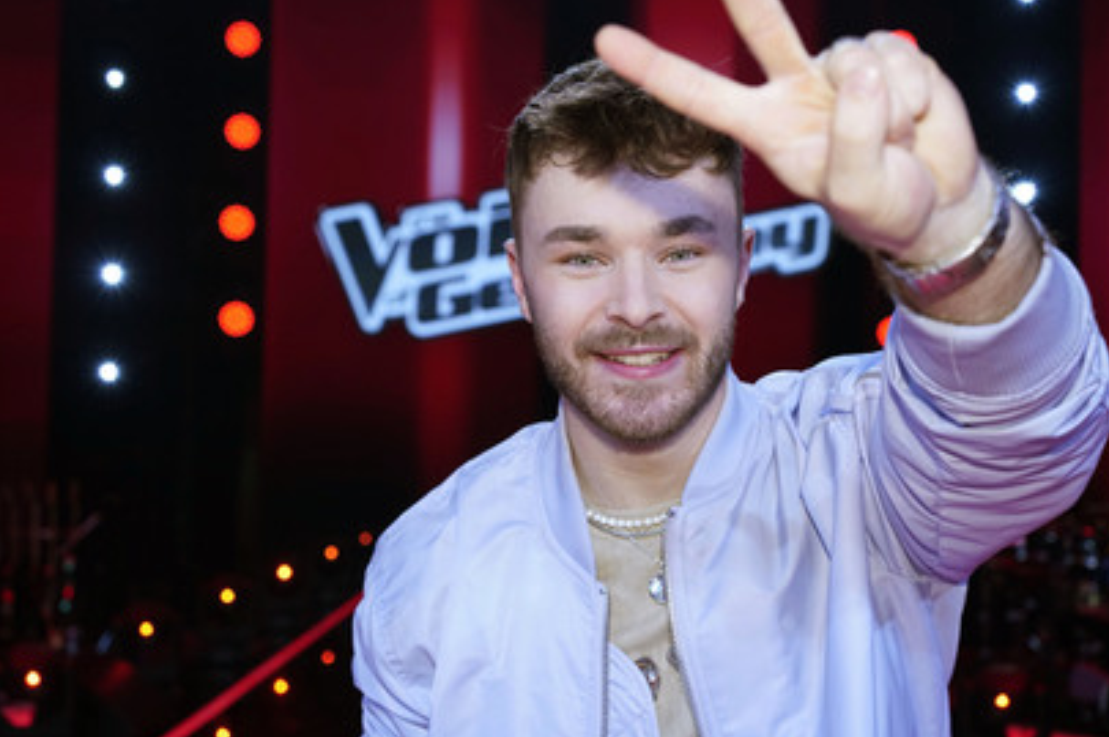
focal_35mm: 49
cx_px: 563
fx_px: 1508
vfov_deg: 27.5
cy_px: 362
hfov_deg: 40.4
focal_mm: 44
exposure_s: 1/125
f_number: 4.5
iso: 1600
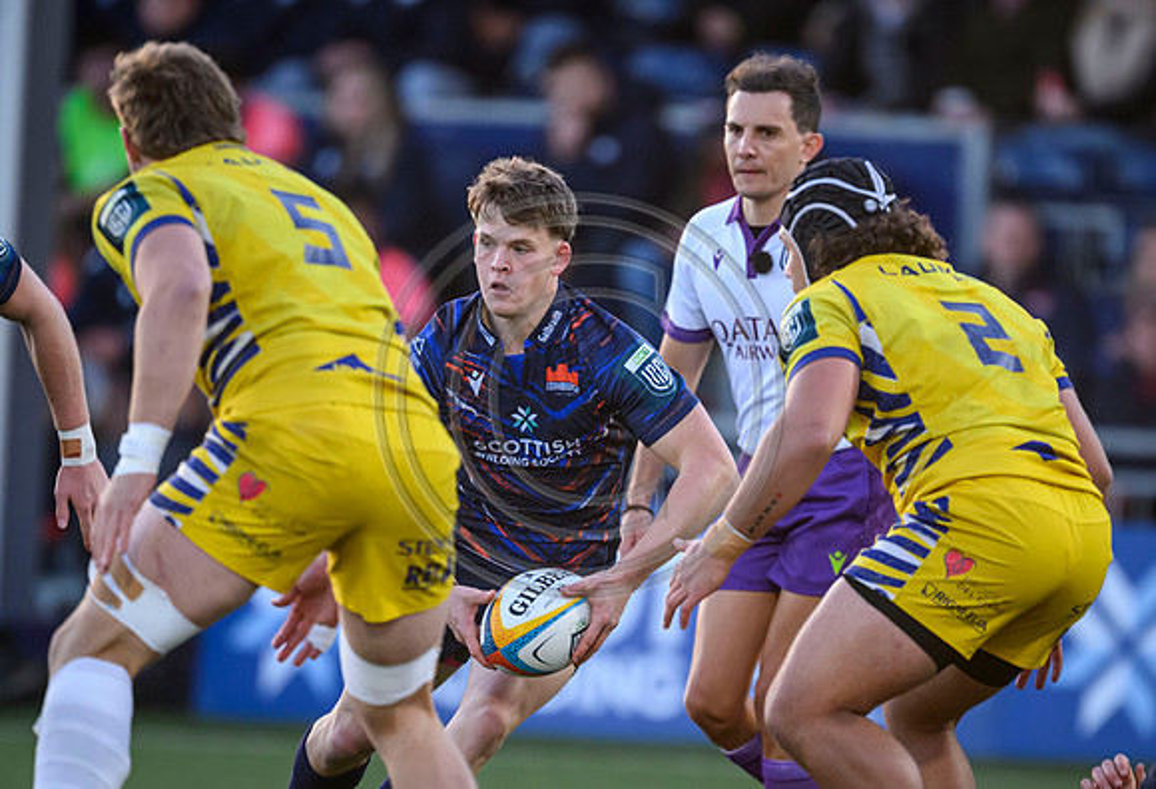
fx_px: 26936
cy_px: 484
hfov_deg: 2.5
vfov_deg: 1.7
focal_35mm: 833
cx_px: 714
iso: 3200
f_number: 4
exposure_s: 1/1250
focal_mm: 560
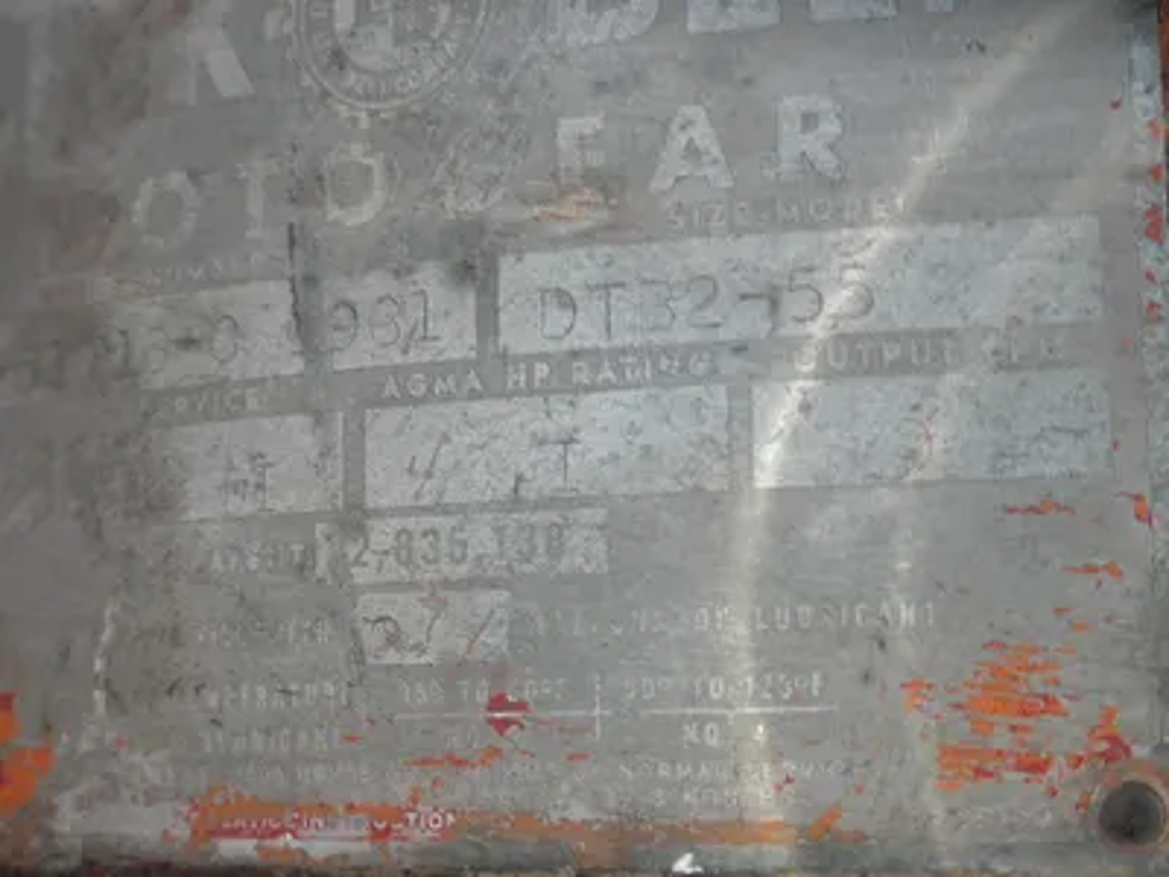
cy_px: 438
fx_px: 1992
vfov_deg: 24.8
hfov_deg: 32.7
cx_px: 584
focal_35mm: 59
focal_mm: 10.5
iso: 100
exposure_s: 1/125
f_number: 3.8
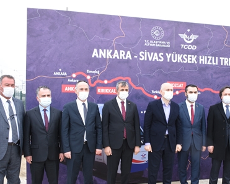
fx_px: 279
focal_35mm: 41
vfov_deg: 36.3
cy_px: 115
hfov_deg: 44.3
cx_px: 147
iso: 400
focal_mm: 18
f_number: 7.1
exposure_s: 1/200
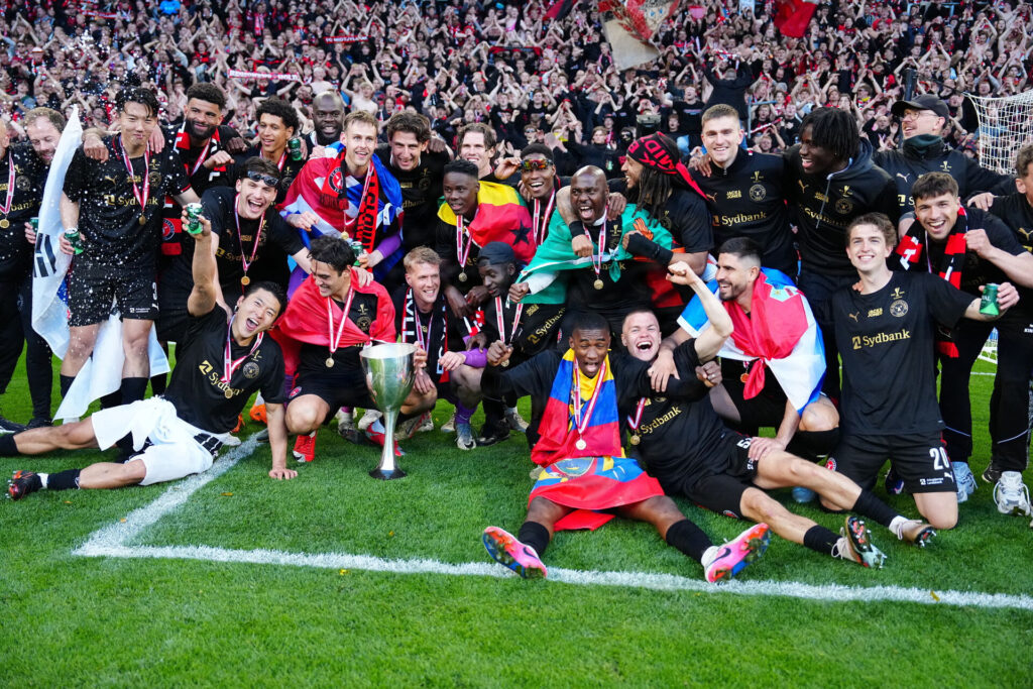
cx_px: 516
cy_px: 344
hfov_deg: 54.4
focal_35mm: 35
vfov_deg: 37.9
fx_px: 1004
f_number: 2.8
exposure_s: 1/1600
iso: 3200
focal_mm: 35
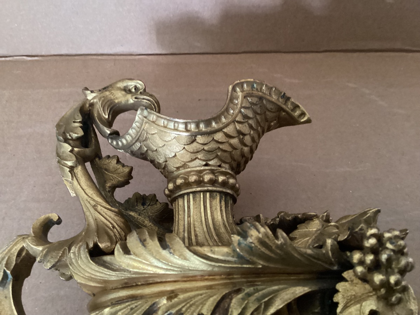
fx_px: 376
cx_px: 210
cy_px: 158
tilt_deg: -60.6
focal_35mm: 31
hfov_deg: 58.4
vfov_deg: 45.4
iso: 640
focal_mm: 3.3
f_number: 2.4
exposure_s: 1/20
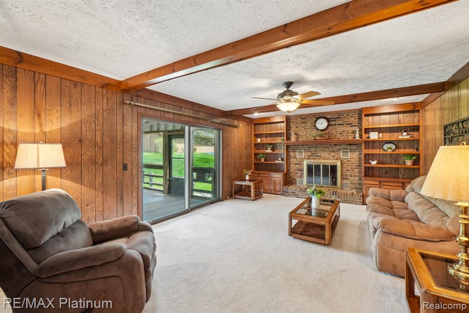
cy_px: 156
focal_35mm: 15
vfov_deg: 77.3
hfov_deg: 100.4
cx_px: 234
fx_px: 195
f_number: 8
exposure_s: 1/8
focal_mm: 10
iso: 400
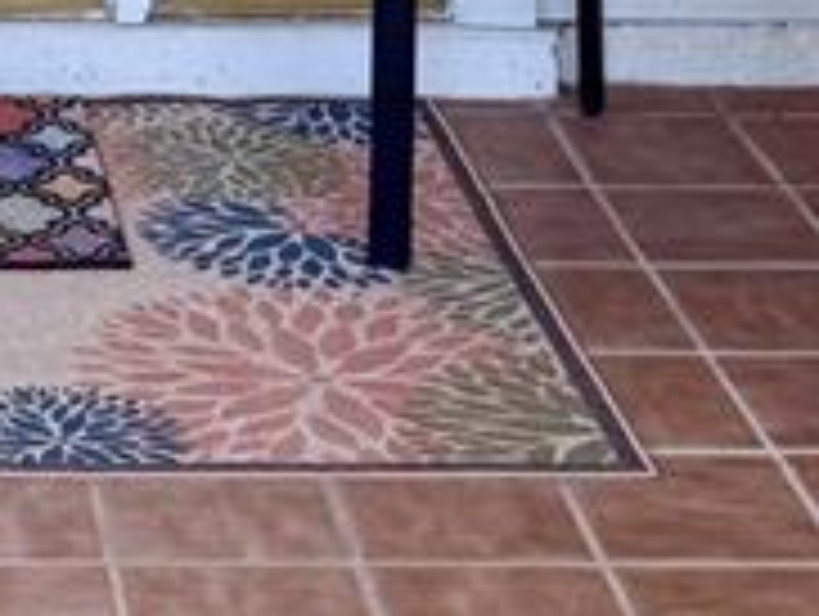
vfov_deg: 10.3
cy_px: -553
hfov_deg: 14.0
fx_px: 3198
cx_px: -256
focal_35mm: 135
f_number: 1.78
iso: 80
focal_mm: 6.76
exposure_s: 1/295
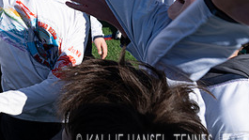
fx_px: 469
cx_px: 9
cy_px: 9
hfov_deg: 28.2
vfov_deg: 16.7
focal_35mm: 71
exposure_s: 1/640
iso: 160
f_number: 7.1
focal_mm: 24
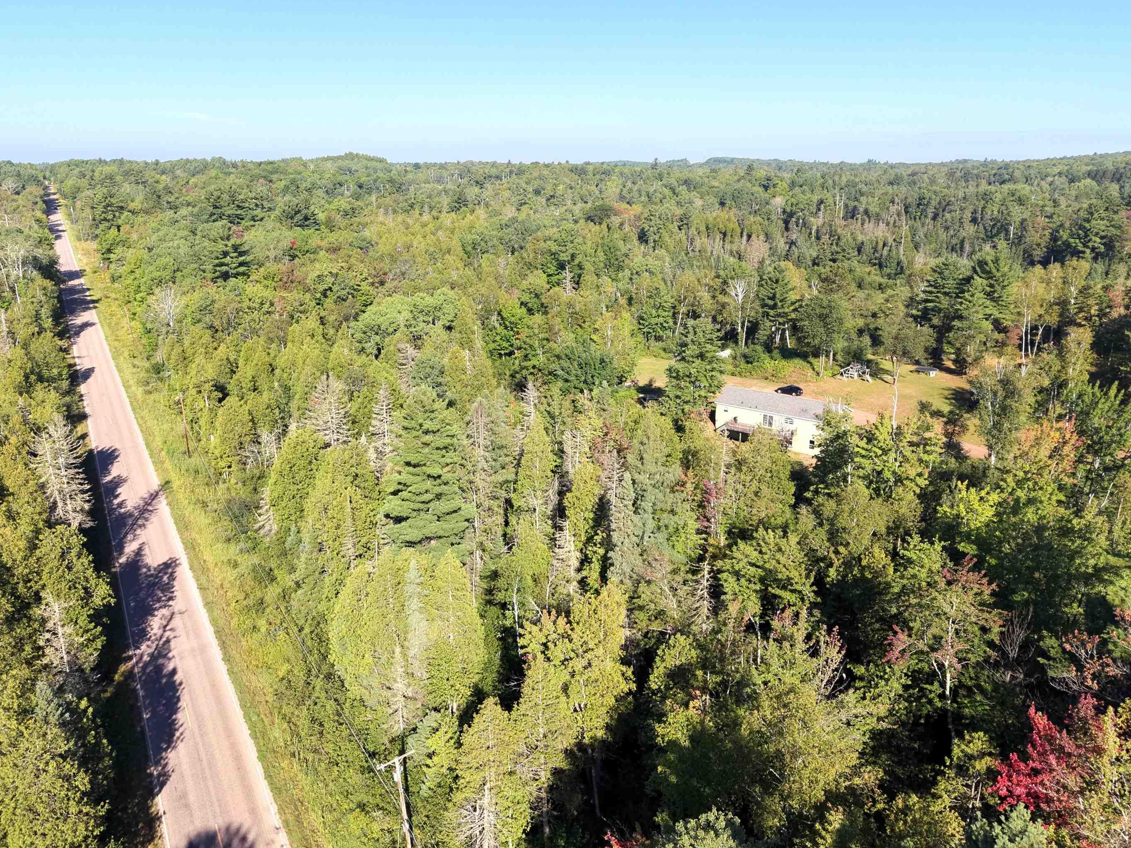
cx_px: 544
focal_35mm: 27
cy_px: 410
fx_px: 882
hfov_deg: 65.3
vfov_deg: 51.3
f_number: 1.8
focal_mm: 8.67
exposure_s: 1/4000
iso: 280
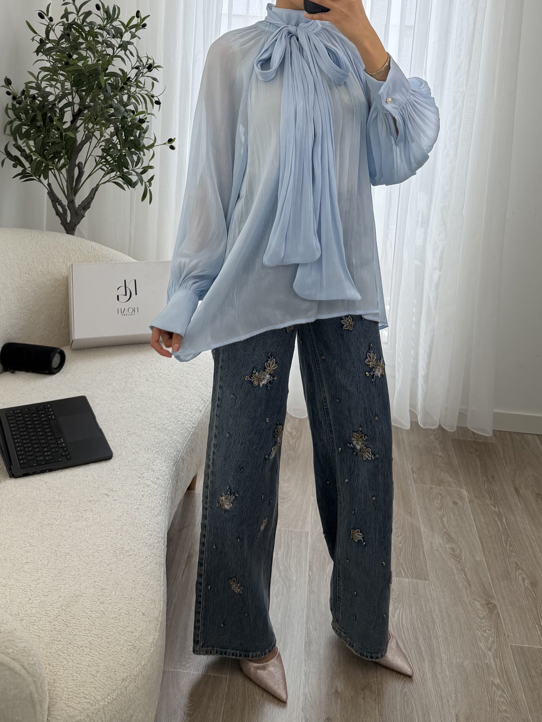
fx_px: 501
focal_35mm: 24
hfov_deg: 56.8
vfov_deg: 71.6
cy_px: 361
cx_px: 271
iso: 80
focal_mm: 6.76
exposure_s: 1/372
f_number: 1.78
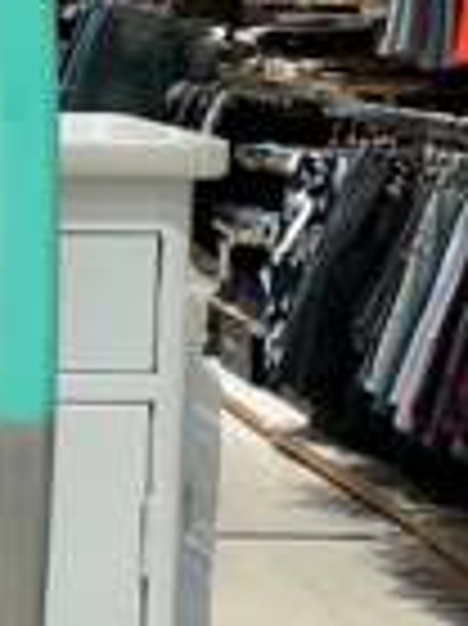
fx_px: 3015
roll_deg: +0.0
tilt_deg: -7.7
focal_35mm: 167
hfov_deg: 8.5
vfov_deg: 11.8
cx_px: -410
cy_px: 374
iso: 64
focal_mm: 3
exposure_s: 1/120
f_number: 1.8
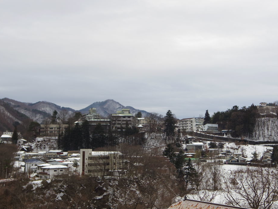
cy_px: 101
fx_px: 418
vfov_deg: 28.0
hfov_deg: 36.8
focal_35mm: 52
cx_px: 137
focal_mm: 8.5
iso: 125
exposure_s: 1/250
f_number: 3.2
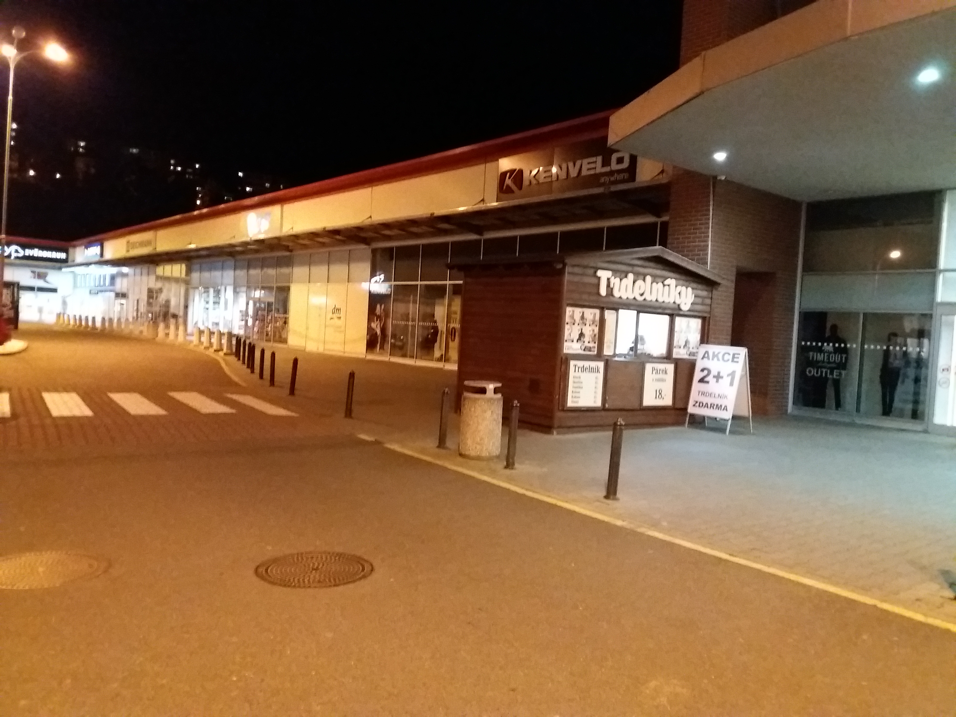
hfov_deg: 63.4
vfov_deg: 49.7
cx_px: 478
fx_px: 773
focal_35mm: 28
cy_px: 358
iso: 1250
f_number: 1.9
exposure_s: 1/17
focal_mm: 3.7
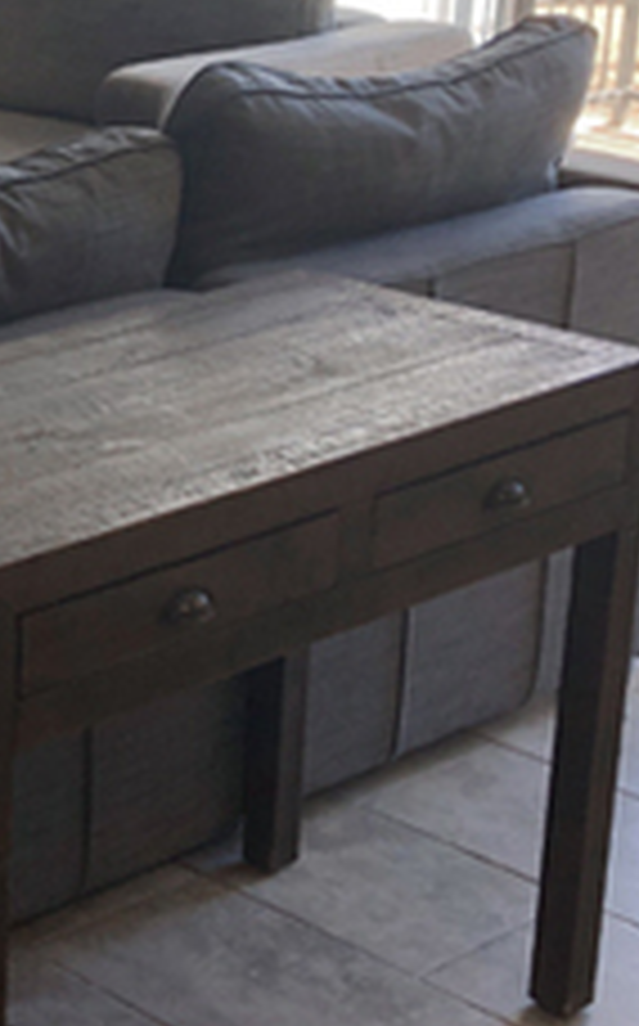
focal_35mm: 87
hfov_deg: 13.7
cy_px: 400
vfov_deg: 23.8
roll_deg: +1.3
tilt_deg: -16.9
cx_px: -443
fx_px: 2430
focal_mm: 4
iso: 64
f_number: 1.8
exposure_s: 1/120
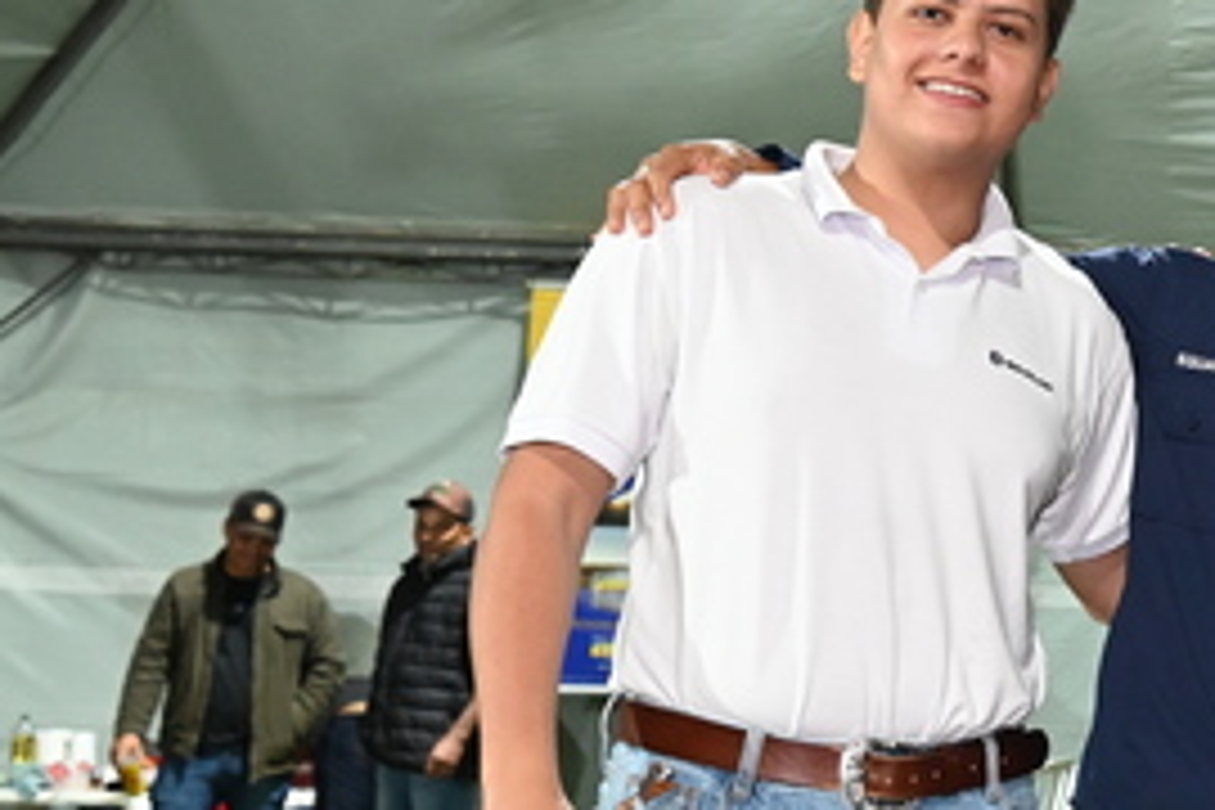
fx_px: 2700
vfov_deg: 17.0
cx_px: 1660
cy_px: 520
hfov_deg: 22.2
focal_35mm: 80
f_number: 4
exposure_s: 1/60
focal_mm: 24
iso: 3200
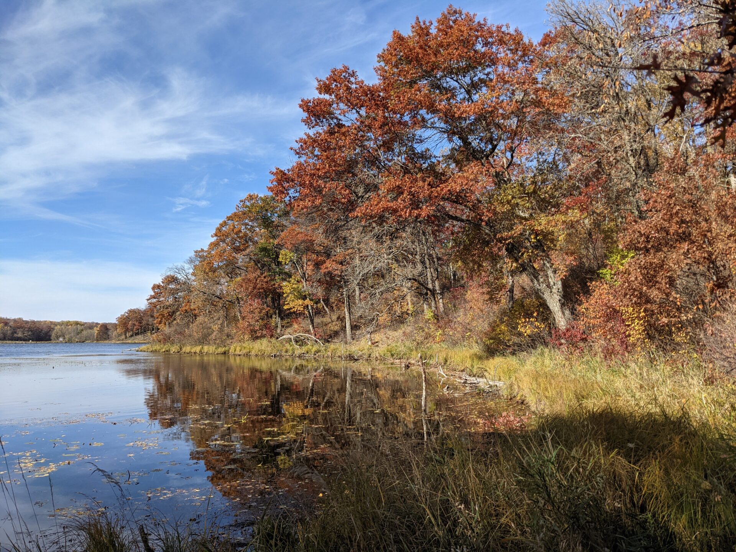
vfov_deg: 51.4
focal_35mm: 27
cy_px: 276
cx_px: 368
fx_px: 574
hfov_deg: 65.3
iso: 60
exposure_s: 1/2611
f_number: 1.73
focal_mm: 4.38
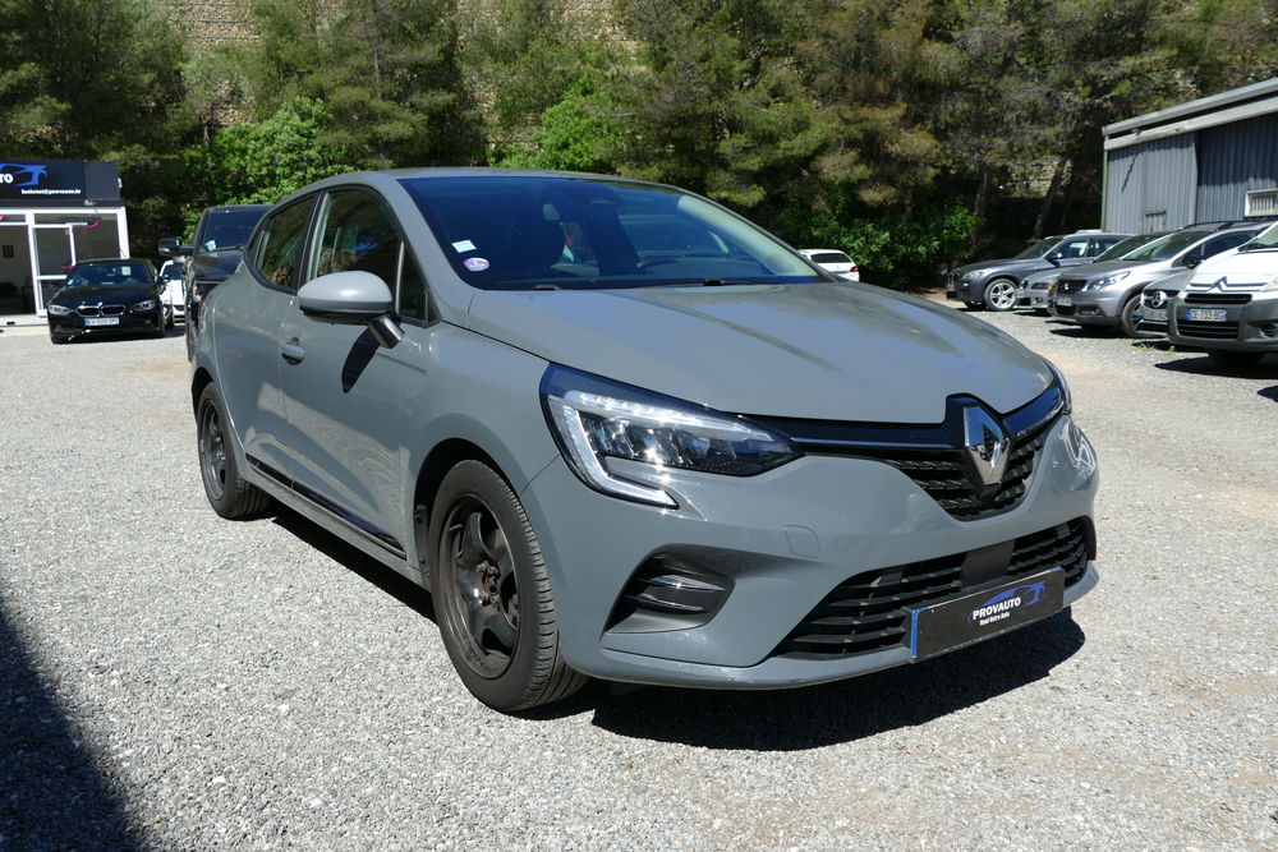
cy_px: 426
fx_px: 1030
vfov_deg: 45.0
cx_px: 639
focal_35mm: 29
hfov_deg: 63.7
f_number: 3
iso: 125
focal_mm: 10.6
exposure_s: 1/1600
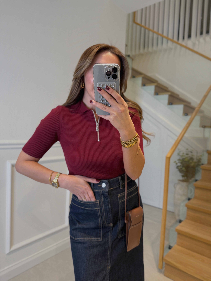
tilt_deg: -32.9
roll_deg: -2.4
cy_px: 140
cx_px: 106
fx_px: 195
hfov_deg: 56.8
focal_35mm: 24
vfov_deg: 71.6
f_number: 1.78
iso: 160
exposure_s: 1/50
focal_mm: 6.76
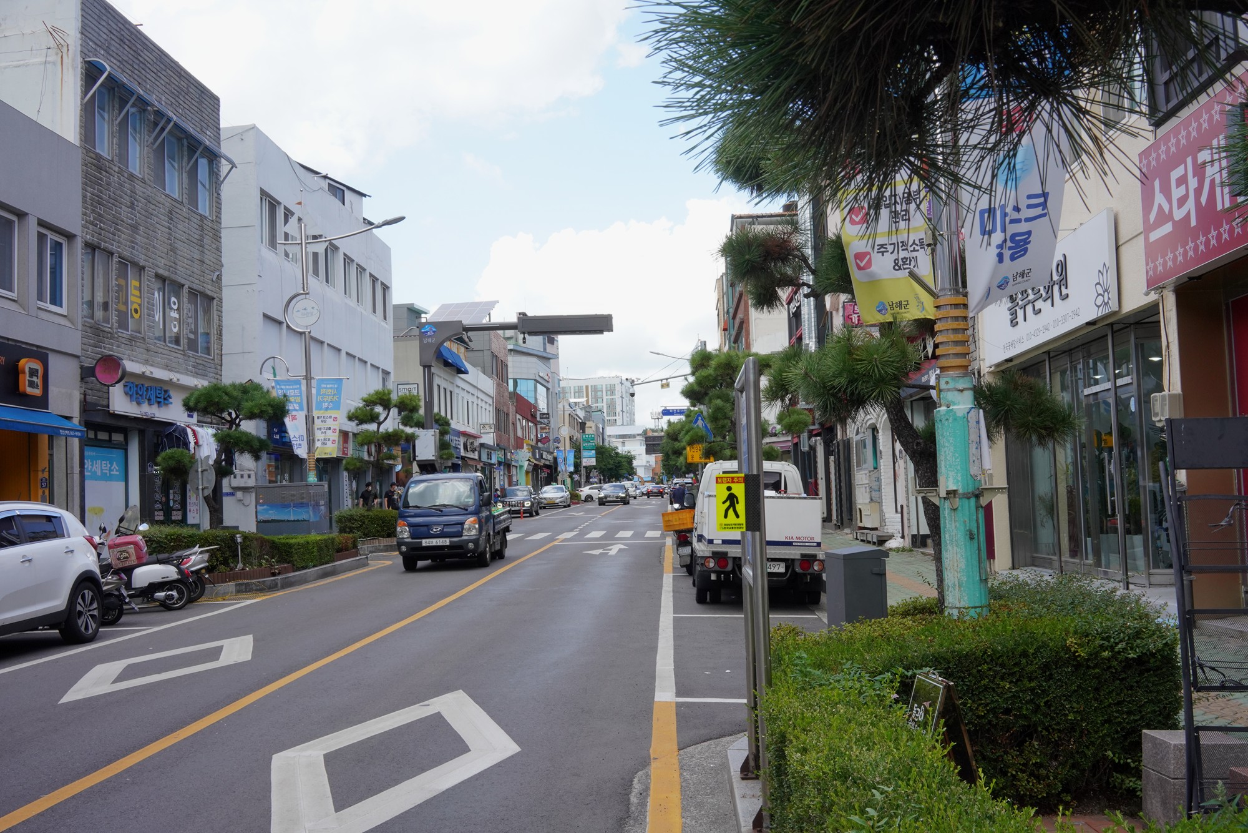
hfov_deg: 54.4
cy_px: 416
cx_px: 624
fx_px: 1213
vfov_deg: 37.9
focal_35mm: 35
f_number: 20
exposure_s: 1/100
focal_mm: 35
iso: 800
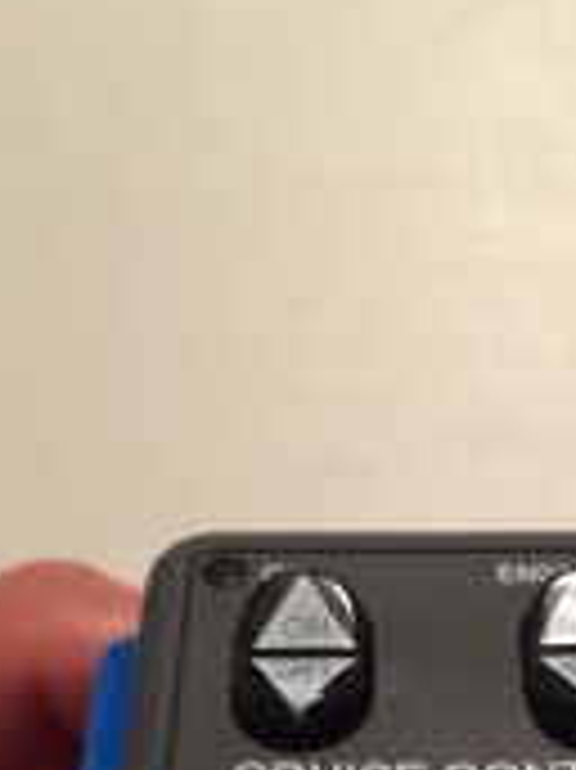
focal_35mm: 68
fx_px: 1511
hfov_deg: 21.2
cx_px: 495
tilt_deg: -71.3
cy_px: 838
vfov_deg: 26.4
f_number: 2.2
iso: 320
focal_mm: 4.15
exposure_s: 1/20
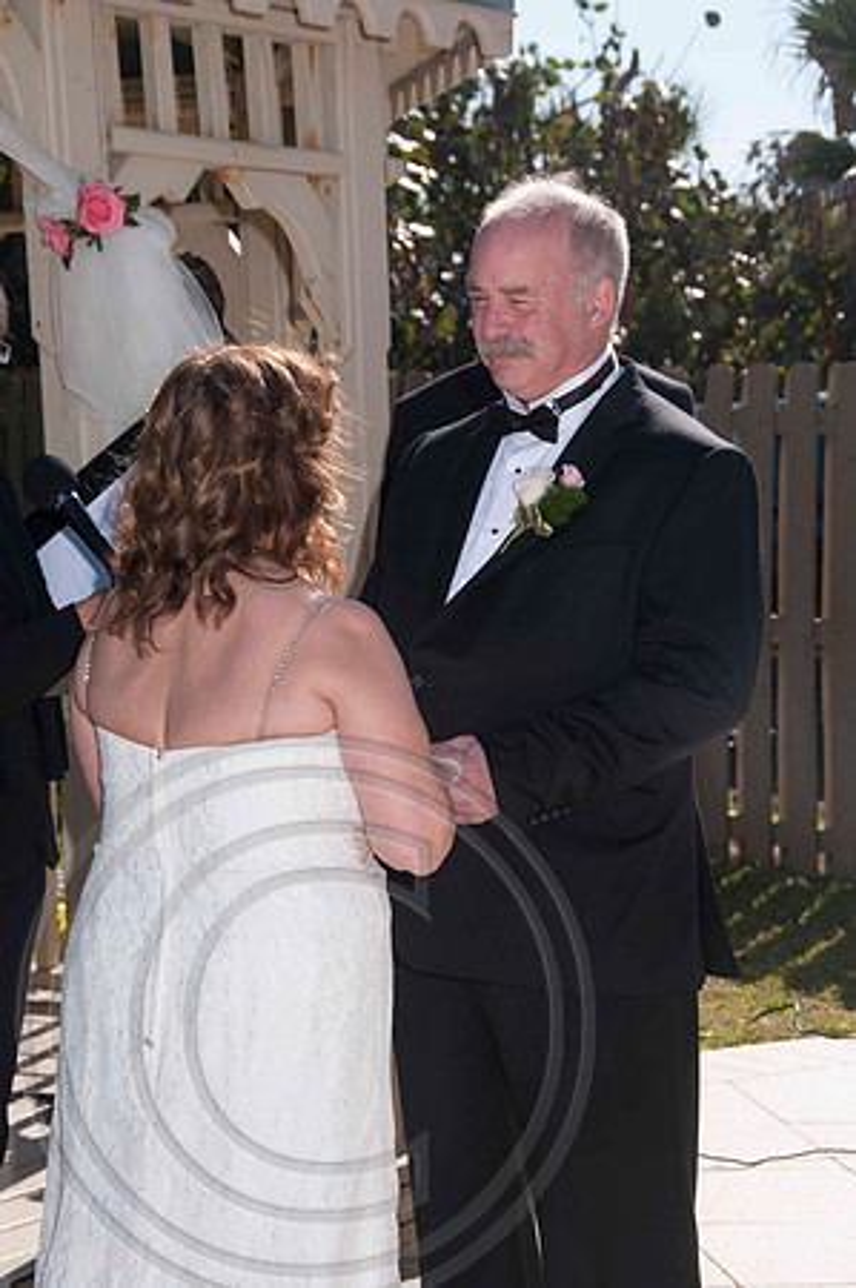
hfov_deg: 14.7
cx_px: 428
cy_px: 644
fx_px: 3324
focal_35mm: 93
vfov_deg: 21.9
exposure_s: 1/250
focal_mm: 62
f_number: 10
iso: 100
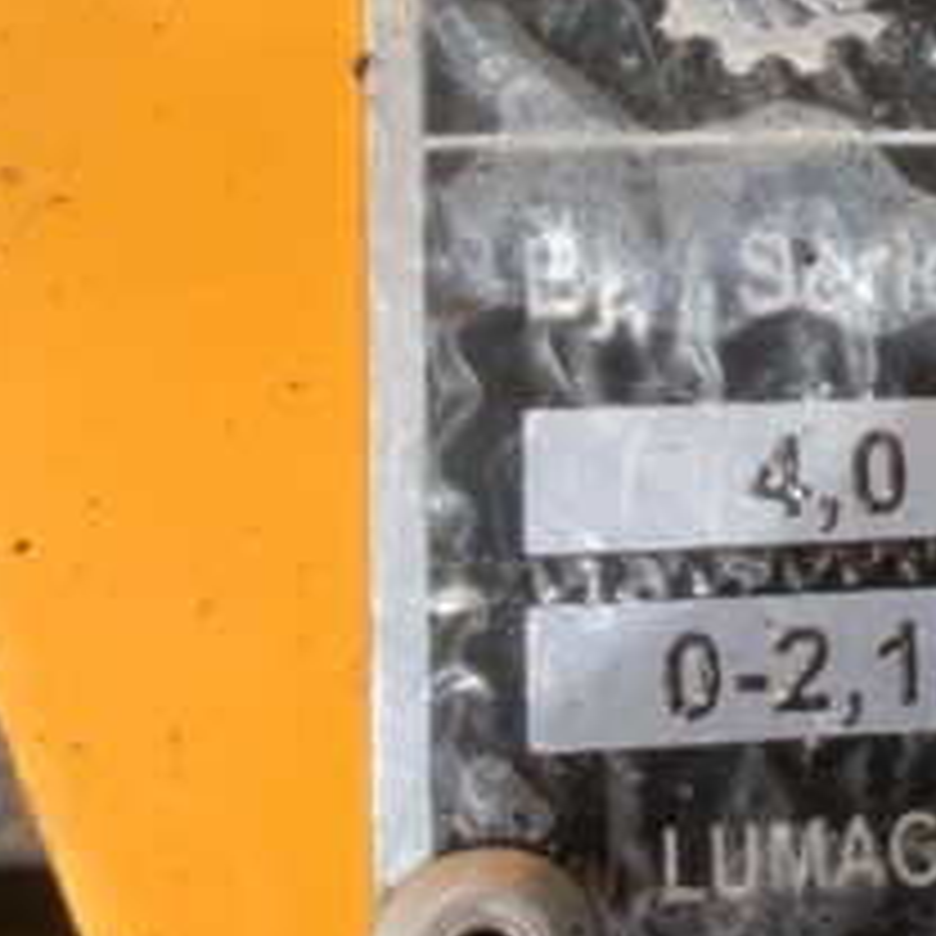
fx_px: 3855
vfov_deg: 13.8
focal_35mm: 126
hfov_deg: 12.4
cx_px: 1773
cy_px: 274
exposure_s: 1/1055
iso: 16
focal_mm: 3
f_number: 1.8
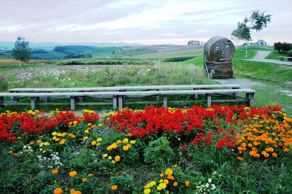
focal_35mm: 27
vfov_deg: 47.9
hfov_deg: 67.4
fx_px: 219
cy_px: 97
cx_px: 146
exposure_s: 1/50
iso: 1600
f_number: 3.5
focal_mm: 18
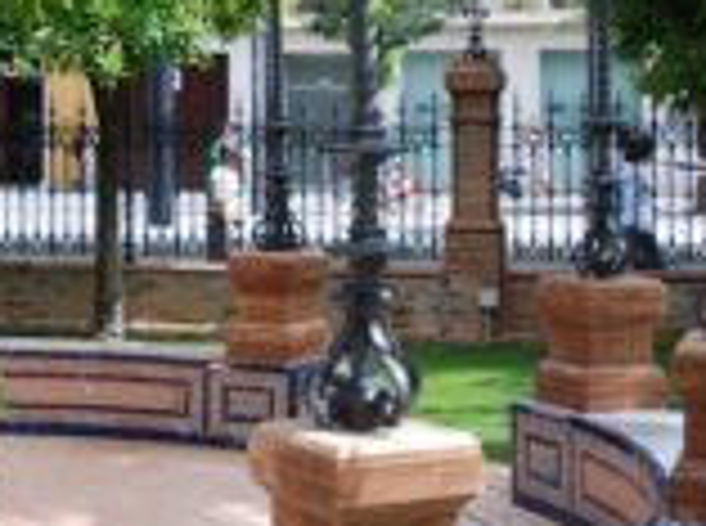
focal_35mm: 83
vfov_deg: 17.5
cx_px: -49
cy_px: 88
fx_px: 1689
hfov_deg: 22.4
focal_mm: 18
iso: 100
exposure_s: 1/125
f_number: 5.6
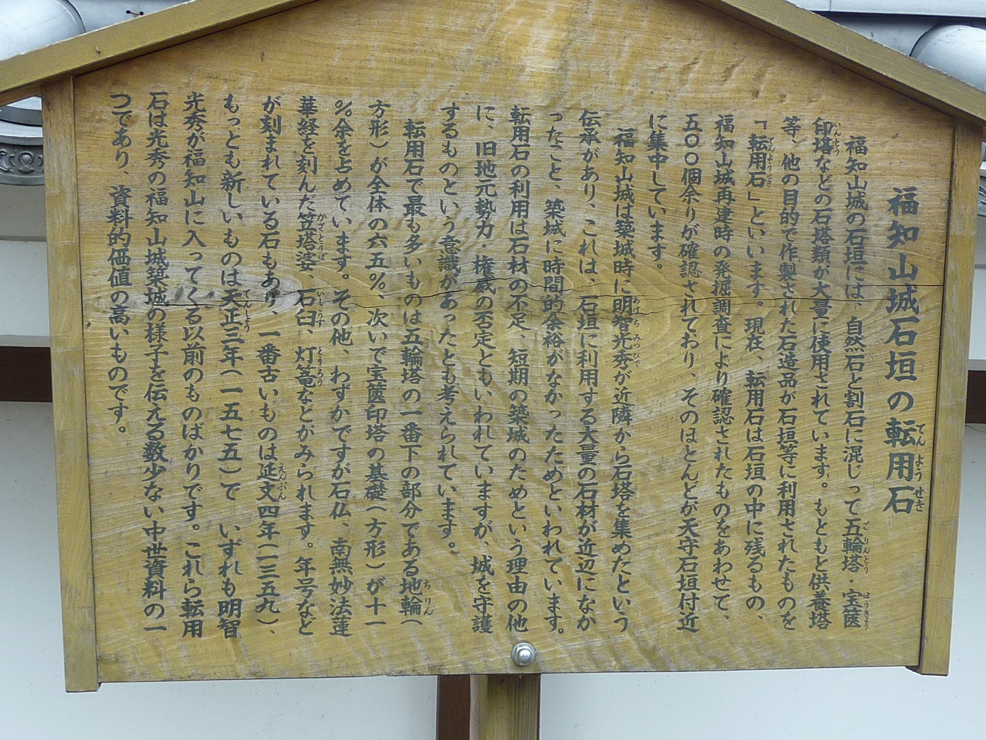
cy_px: 370
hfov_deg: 39.7
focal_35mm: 48
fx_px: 1367
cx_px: 493
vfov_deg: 30.3
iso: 80
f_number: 3.3
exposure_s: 1/80
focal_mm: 4.4
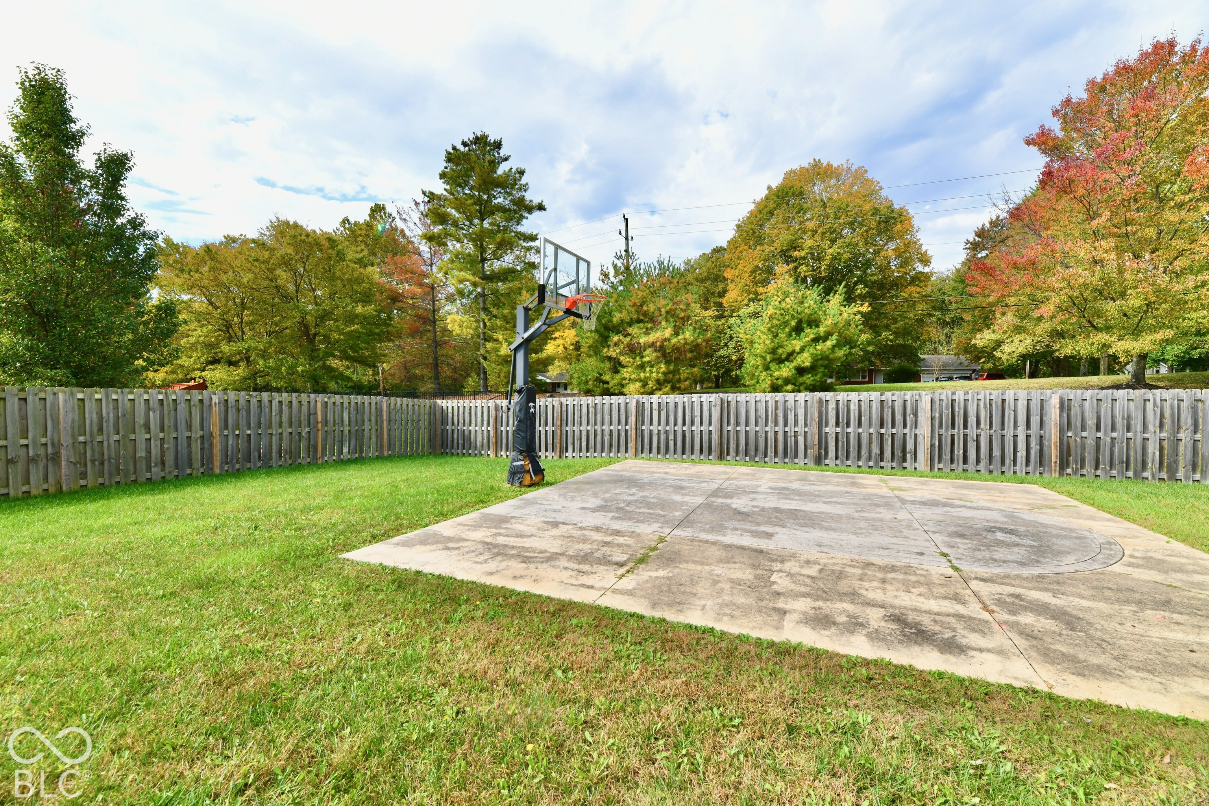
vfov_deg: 81.2
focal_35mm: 14
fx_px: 470
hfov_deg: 104.3
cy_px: 403
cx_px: 604
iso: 640
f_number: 10
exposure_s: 1/400
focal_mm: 14
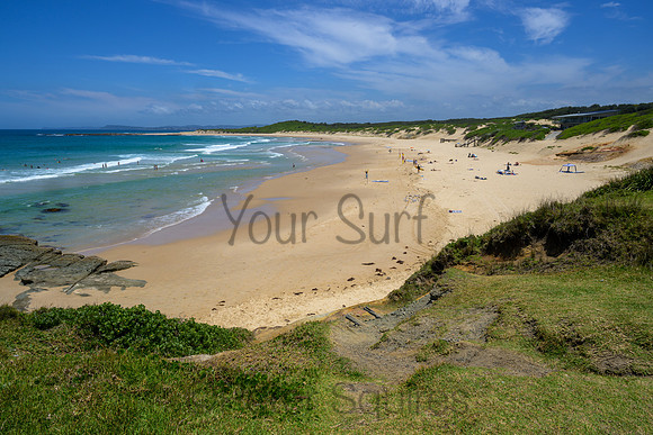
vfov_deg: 52.4
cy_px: 218
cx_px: 326
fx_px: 443
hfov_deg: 72.8
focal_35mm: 24
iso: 80
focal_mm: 24
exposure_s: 1/160
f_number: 16
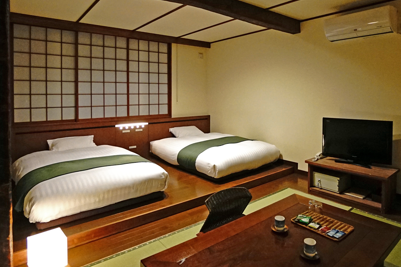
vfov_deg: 56.3
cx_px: 229
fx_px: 245
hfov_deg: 78.1
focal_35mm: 22
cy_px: 95
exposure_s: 1/40
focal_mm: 10
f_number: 4
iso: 3200
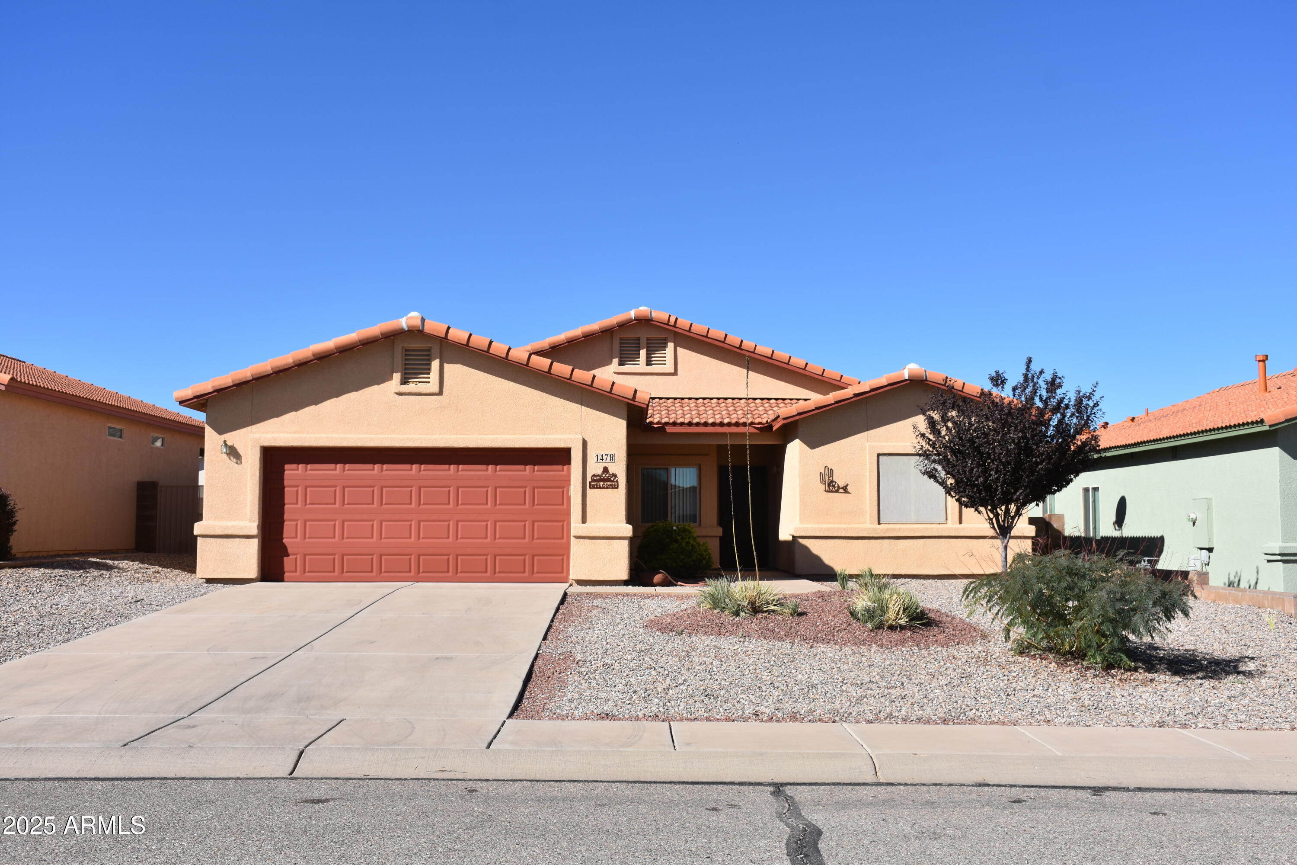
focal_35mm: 36
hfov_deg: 53.1
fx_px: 1297
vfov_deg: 36.9
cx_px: 648
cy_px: 432
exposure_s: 1/500
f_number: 8
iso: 140
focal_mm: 24
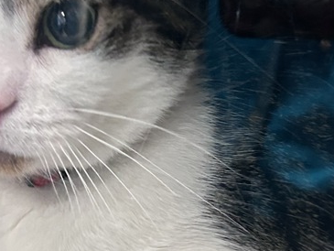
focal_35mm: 73
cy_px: 128
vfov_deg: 20.2
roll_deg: -3.4
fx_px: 705
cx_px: 187
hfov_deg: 26.6
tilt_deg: -16.5
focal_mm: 5.7
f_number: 1.5
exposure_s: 1/40
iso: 400
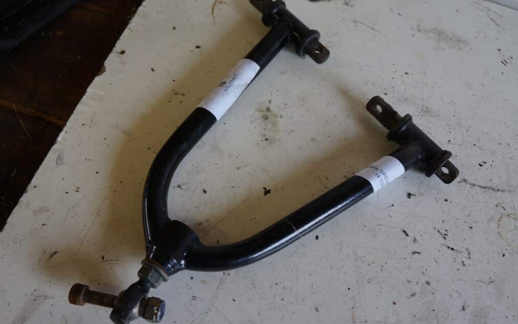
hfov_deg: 61.2
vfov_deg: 40.6
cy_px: 162
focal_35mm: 31
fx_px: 438
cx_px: 258
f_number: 4
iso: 320
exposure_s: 1/60
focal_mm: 20
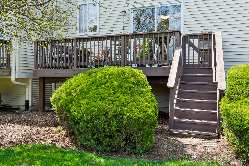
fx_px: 249
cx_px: 124
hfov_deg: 53.1
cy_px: 83
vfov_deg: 36.9
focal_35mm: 36
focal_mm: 24
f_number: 8
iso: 250
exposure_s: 1/125
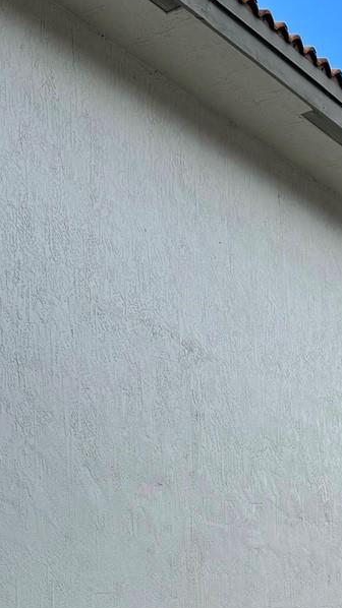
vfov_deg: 28.6
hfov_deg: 16.8
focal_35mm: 70
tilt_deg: +5.2
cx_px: 357
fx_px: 1129
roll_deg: +1.1
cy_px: 582
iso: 80
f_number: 1.78
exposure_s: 1/2833
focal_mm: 6.86
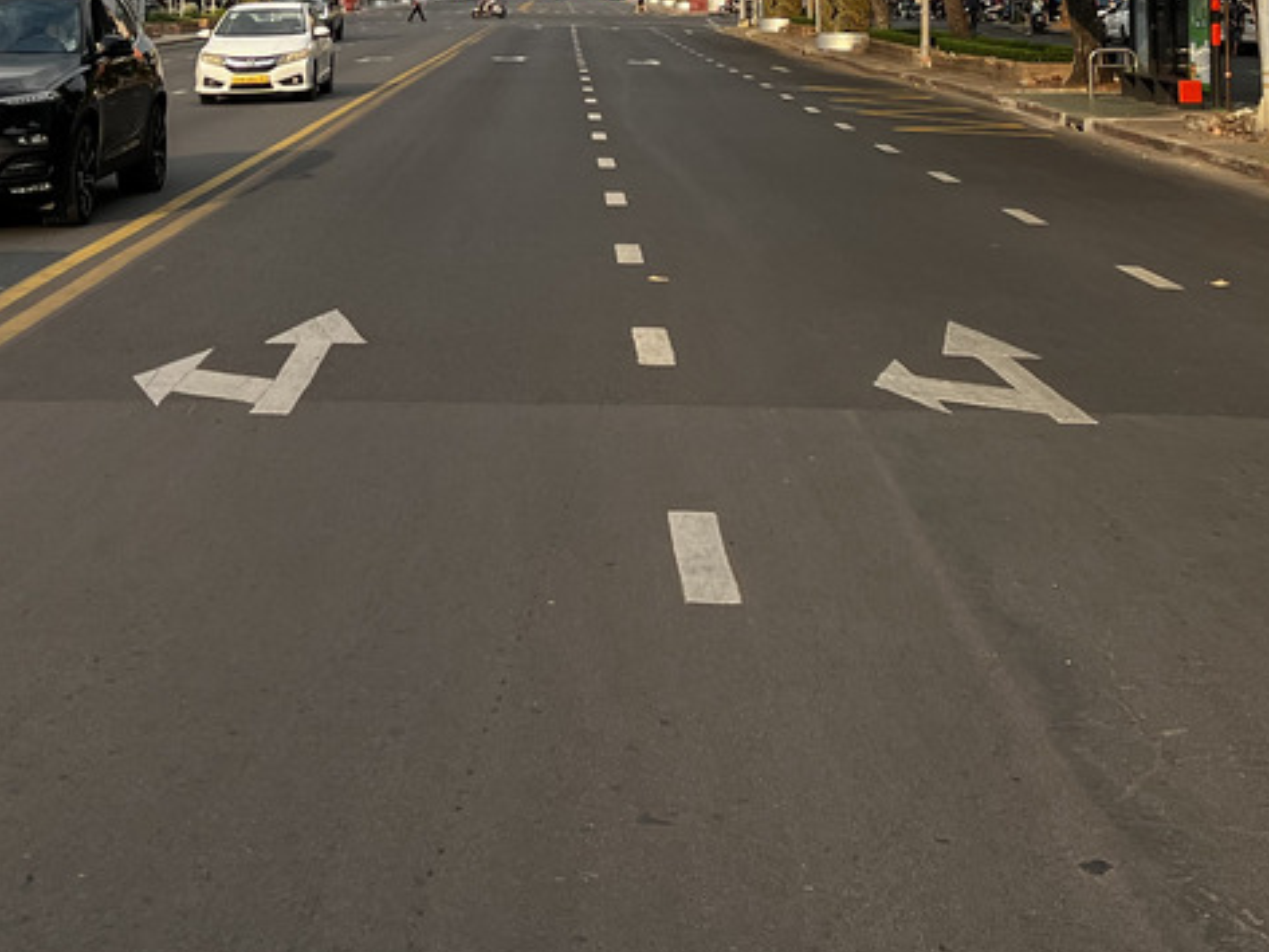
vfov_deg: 20.8
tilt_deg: +3.7
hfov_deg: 29.4
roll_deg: -0.8
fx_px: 2420
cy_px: -182
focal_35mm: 66
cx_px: 555
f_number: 1.5
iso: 50
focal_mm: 5.7
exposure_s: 1/1808
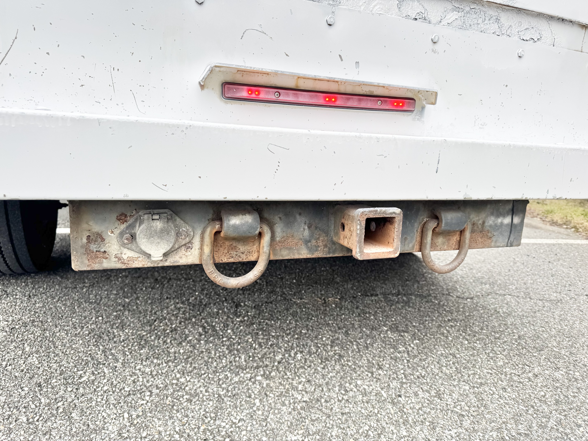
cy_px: 220
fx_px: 408
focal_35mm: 24
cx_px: 294
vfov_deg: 56.8
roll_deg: -1.6
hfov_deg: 71.6
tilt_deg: -14.1
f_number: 1.78
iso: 80
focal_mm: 6.76
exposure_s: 1/598
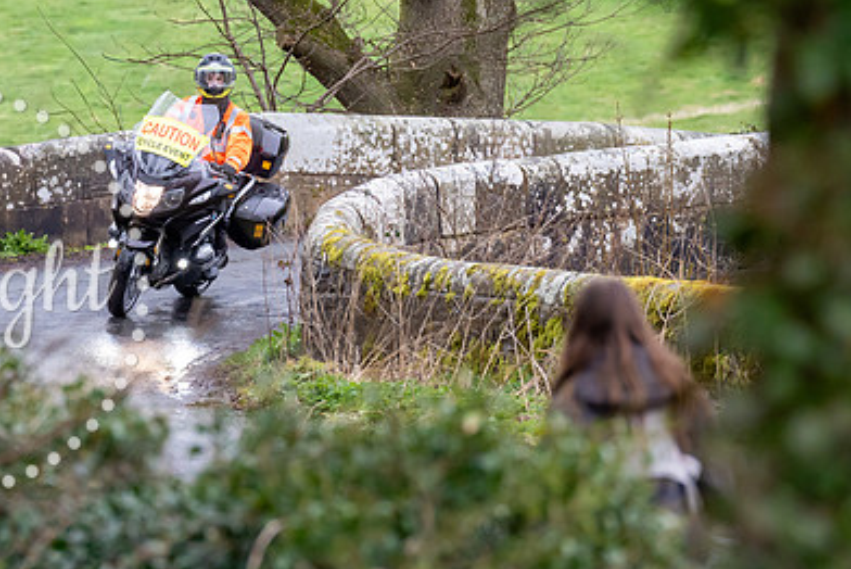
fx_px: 9533
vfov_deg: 3.4
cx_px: 294
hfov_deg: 5.1
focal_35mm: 403
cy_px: 159
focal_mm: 200
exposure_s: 1/1000
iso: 1600
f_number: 4
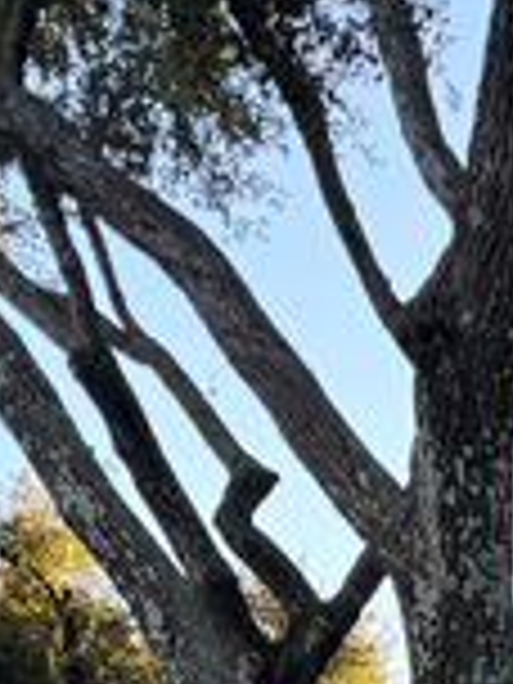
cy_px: 1294
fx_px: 2075
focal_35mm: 105
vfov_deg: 15.6
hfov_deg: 12.4
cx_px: 1035
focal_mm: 6.76
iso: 80
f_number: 1.78
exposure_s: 1/207
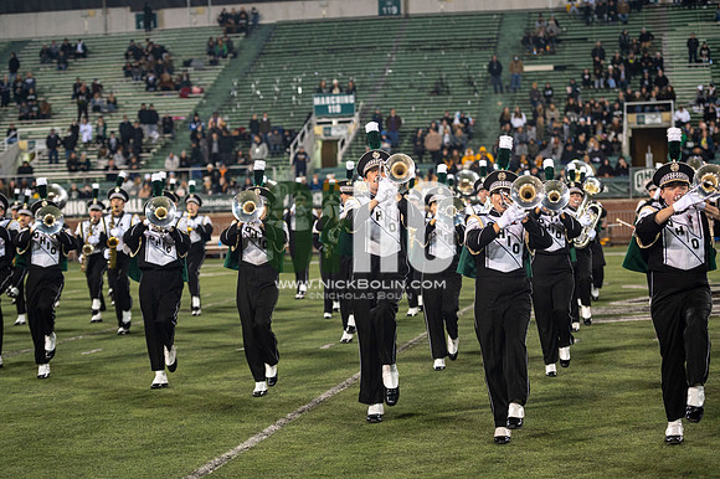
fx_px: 1839
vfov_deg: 14.8
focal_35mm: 92
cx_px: 360
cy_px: 240
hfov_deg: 22.2
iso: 1000
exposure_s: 1/500
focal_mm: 92
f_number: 2.8
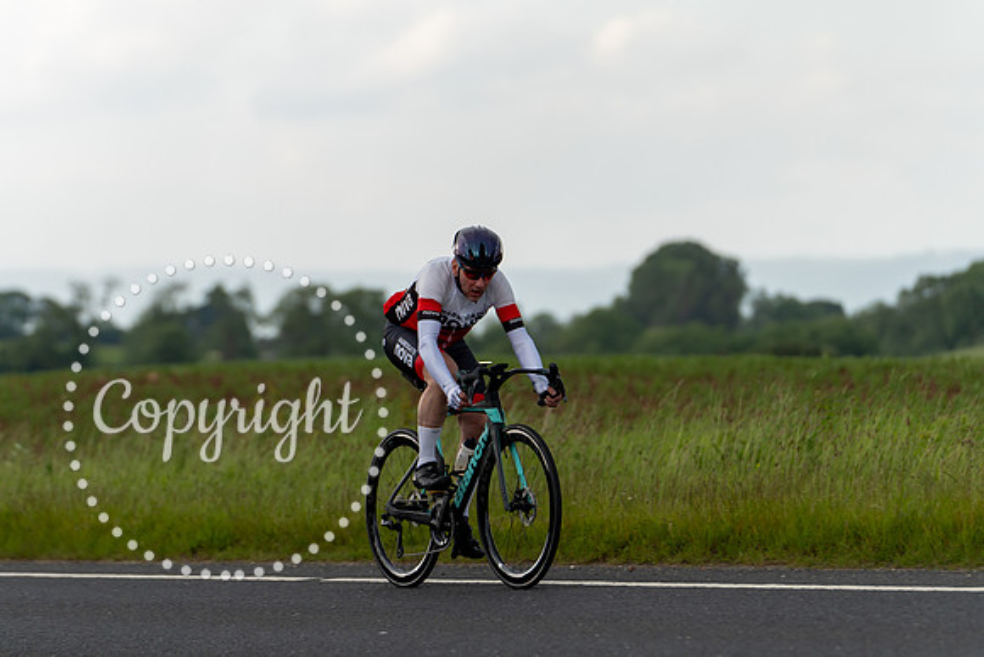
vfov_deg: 6.3
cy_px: 313
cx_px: 451
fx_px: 5971
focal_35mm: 218
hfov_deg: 9.4
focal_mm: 153
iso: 250
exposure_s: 1/500
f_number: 3.2
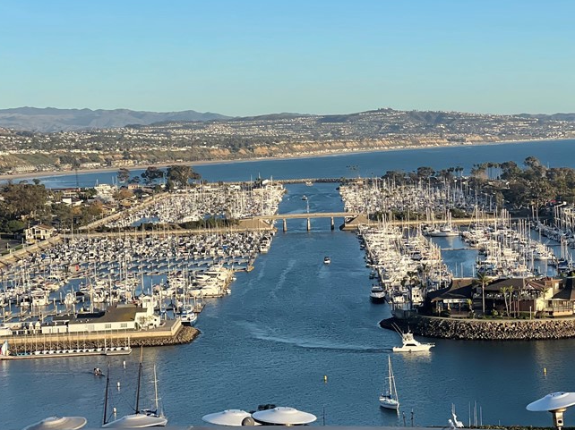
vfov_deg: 17.8
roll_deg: +2.5
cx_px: 374
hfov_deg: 23.5
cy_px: 175
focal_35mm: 83
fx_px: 1378
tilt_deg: -0.8
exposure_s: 1/1229
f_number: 2
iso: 25
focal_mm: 6
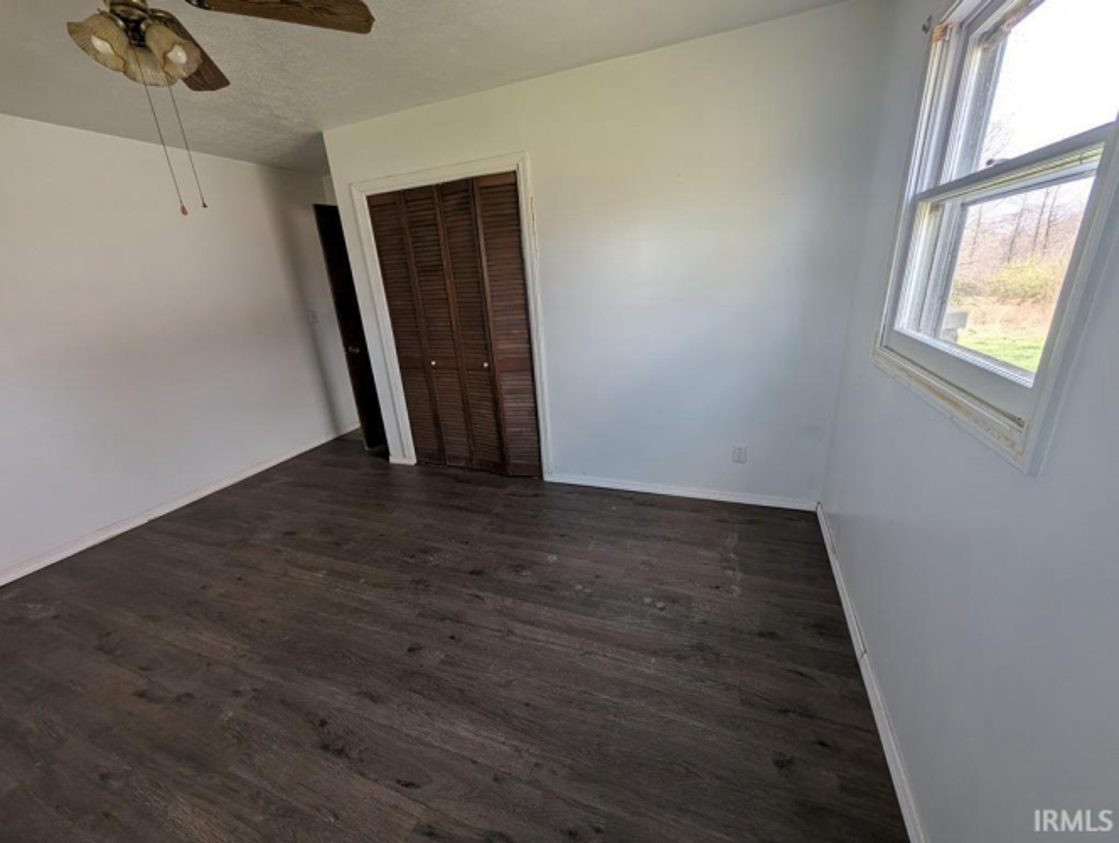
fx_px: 388
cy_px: 422
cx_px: 560
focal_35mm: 12
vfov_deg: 94.6
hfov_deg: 110.5
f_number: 1.7
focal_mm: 2.02
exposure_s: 1/243
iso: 33
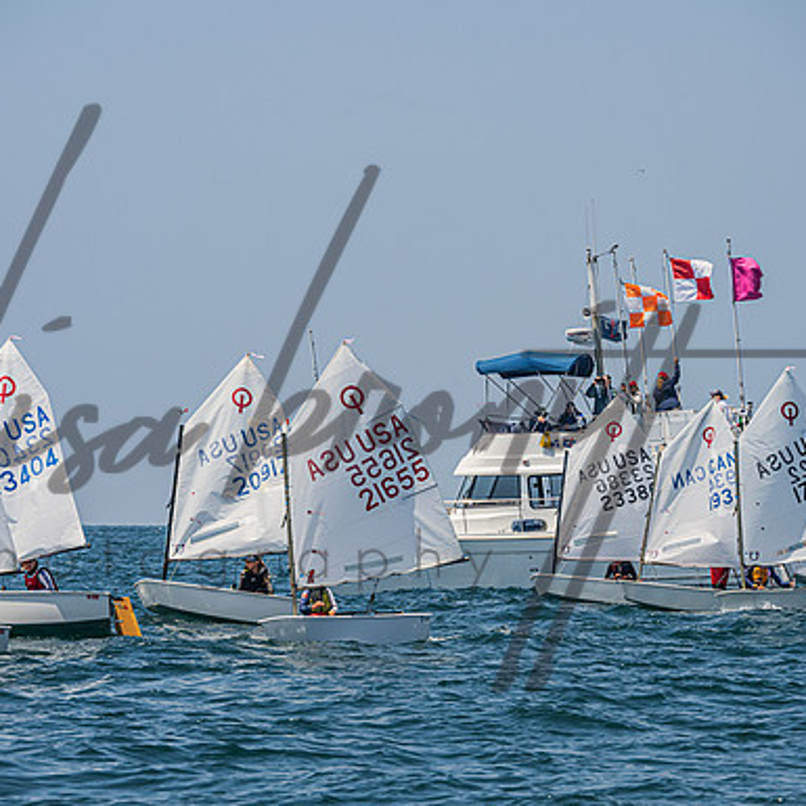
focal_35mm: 212
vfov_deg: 8.3
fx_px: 5585
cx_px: 400
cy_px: 403
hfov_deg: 8.3
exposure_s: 1/1250
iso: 250
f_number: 7.6
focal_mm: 165
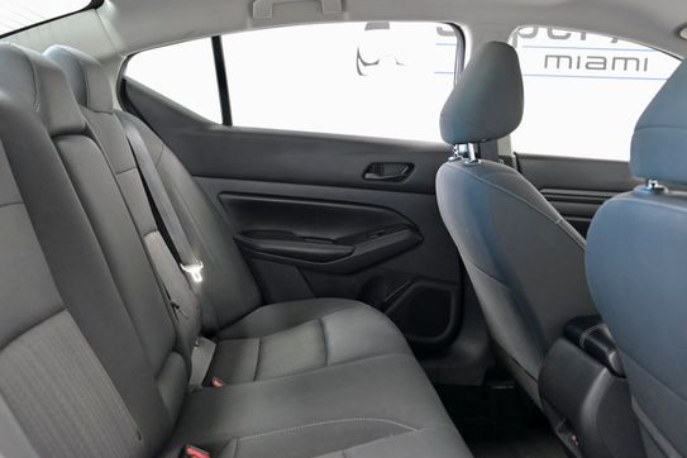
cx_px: 294
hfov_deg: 57.0
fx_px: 630
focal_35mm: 33
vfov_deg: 40.0
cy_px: 221
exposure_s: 1/100
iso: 2500
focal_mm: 28
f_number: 4.5
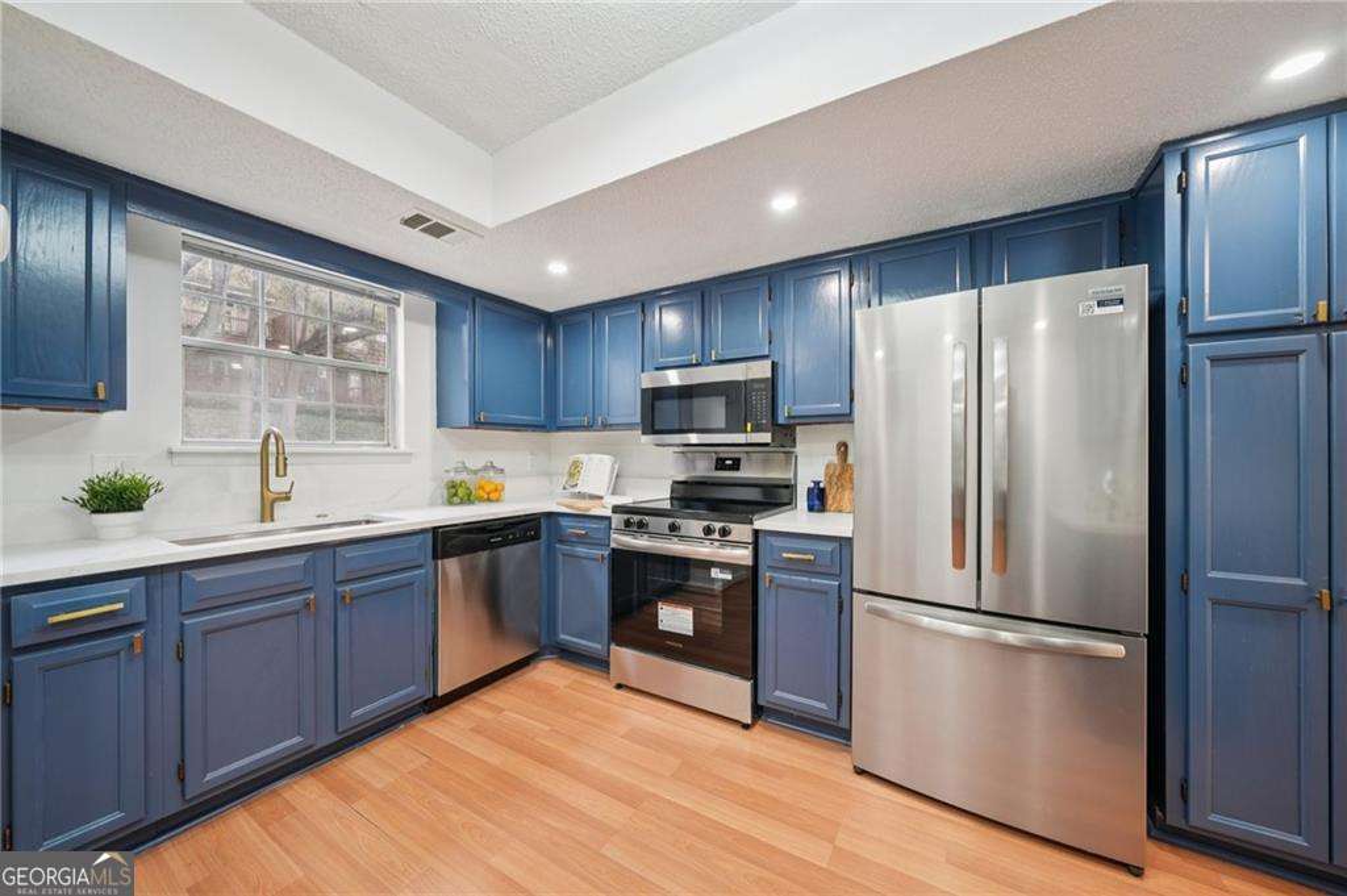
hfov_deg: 112.7
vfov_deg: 89.9
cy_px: 448
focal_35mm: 12
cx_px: 674
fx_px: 449
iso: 400
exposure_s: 1/8
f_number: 7.1
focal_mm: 12
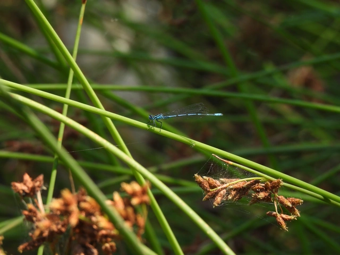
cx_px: 170
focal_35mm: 500
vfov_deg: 3.0
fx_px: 4911
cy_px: 128
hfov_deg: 4.0
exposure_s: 1/250
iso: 100
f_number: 5.6
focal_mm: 89.2
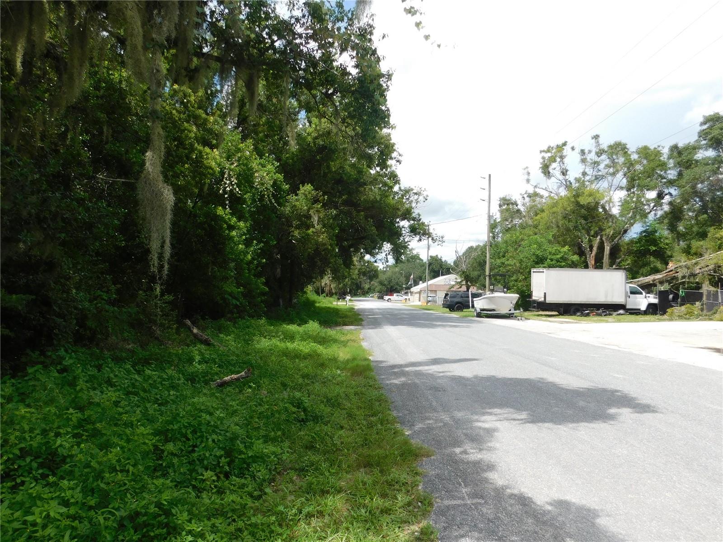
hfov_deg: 73.9
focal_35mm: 23
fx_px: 480
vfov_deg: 58.9
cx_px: 362
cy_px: 271
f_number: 3
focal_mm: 4
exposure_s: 1/1250
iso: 125
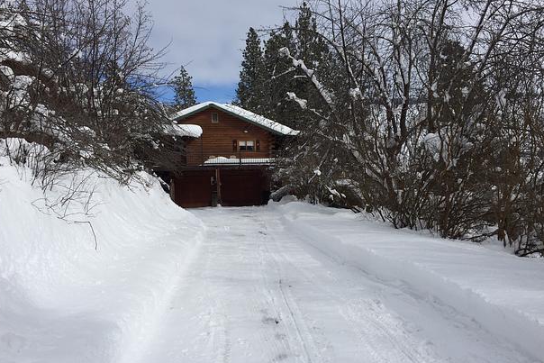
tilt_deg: -2.8
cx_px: 266
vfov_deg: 42.3
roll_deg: +1.8
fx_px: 469
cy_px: 207
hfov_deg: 60.3
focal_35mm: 31
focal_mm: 4.15
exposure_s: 1/4405
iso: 32
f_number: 2.2
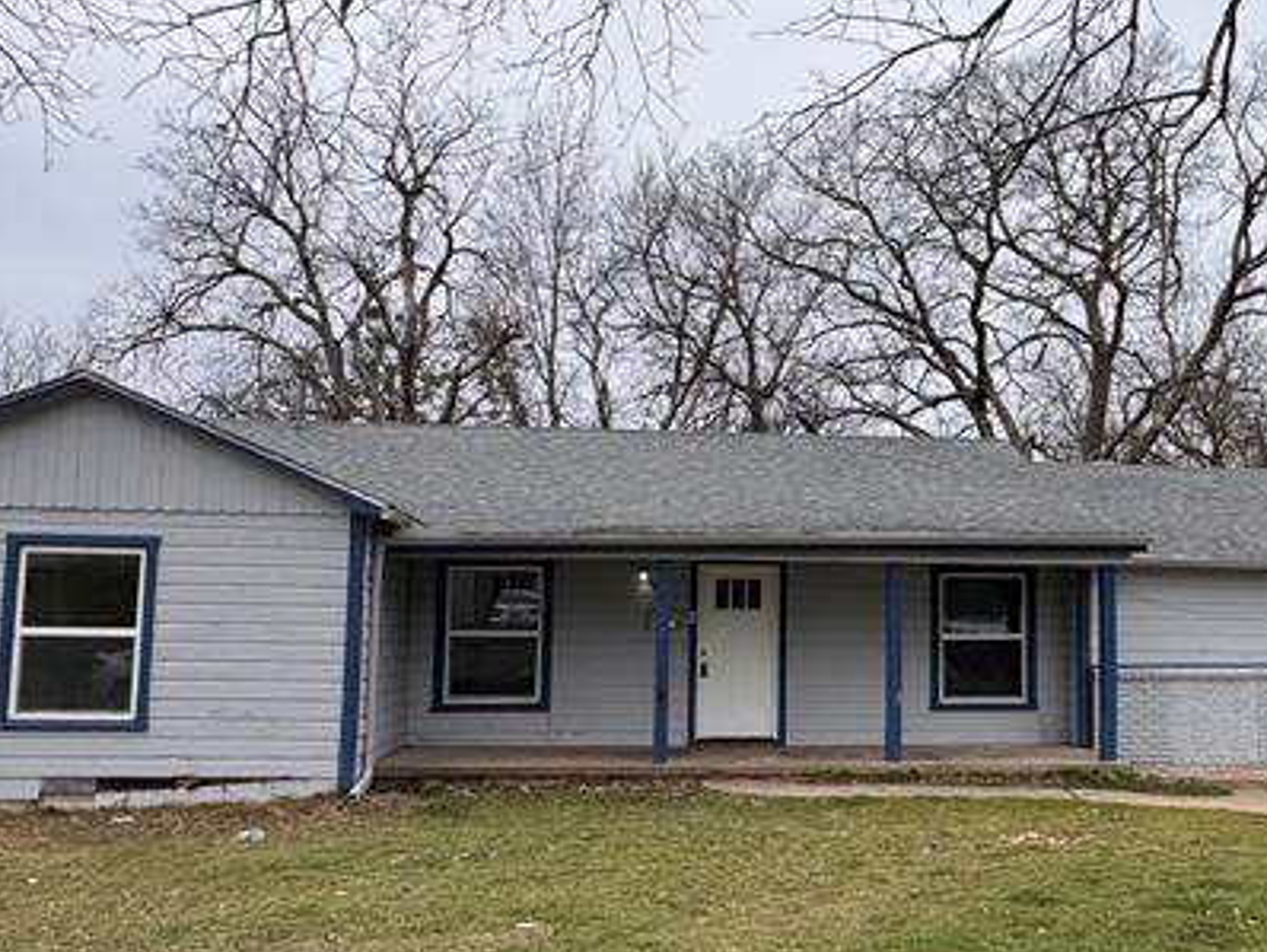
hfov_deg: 50.7
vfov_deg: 39.7
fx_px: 1318
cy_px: 503
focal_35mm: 36
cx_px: 805
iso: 50
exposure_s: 1/968
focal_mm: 2.22
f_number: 2.2
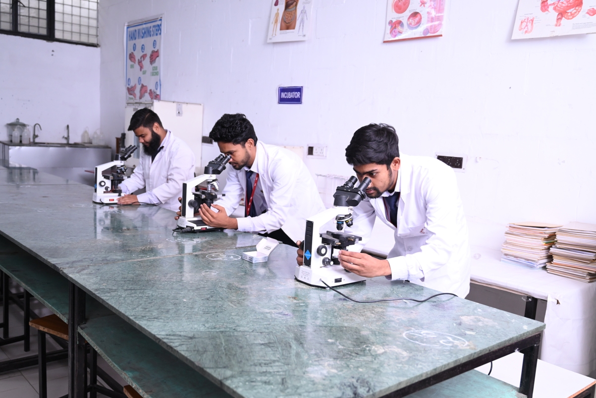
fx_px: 547
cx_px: 298
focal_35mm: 33
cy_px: 199
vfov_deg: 40.0
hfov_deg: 57.2
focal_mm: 33
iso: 1600
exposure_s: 1/125
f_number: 4
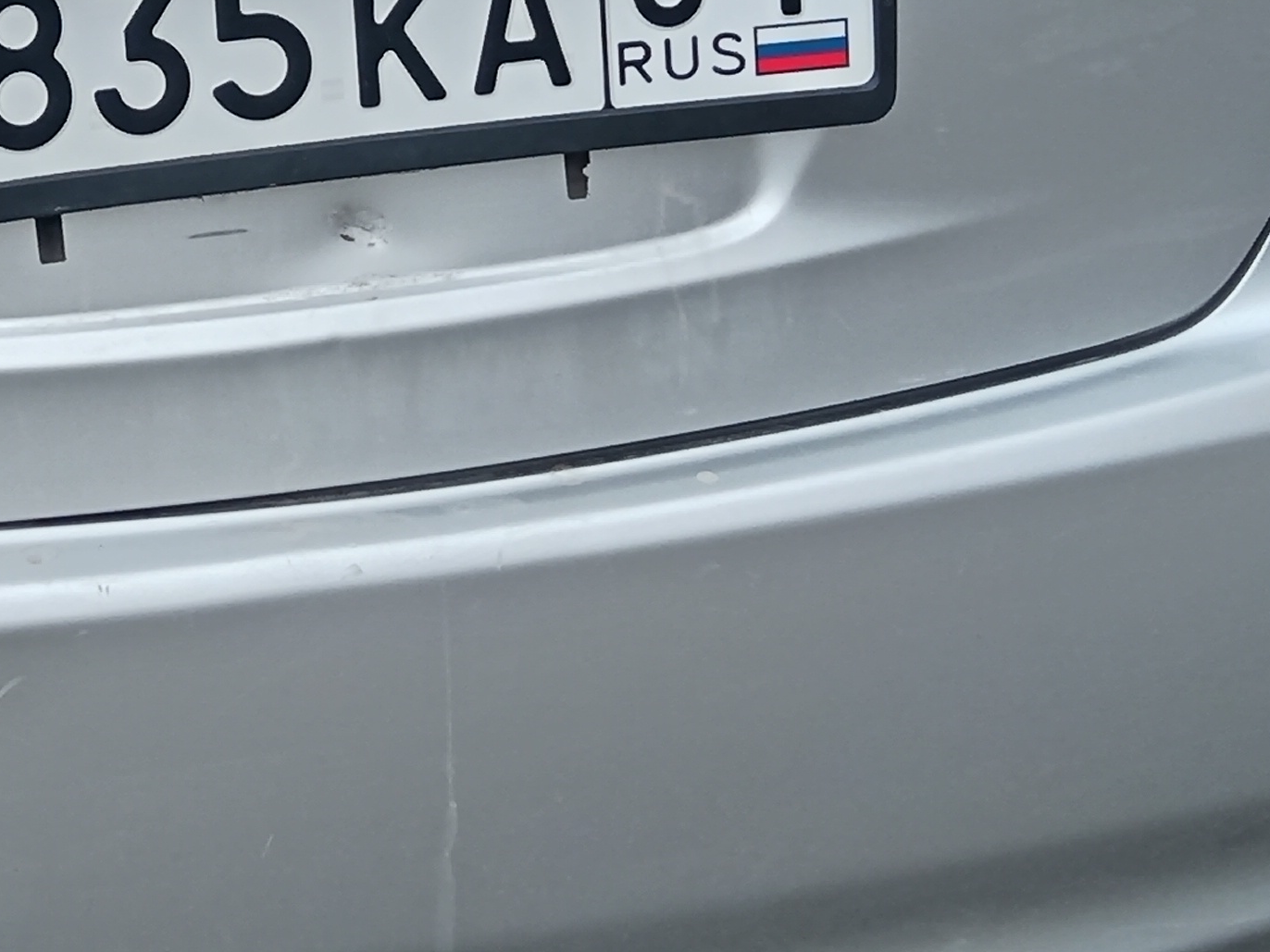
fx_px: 4182
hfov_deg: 16.8
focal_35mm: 114
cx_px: -93
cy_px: -101
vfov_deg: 12.8
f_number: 1.9
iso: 100
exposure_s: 1/392
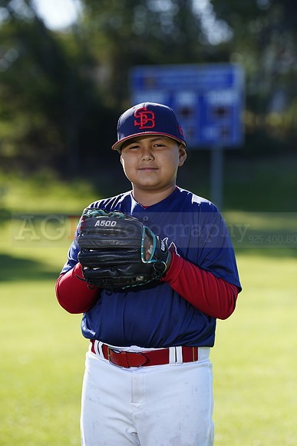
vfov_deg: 11.1
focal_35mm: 185
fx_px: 2288
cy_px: 223
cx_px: 148
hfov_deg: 7.4
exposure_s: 1/250
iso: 100
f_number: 5
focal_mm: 185
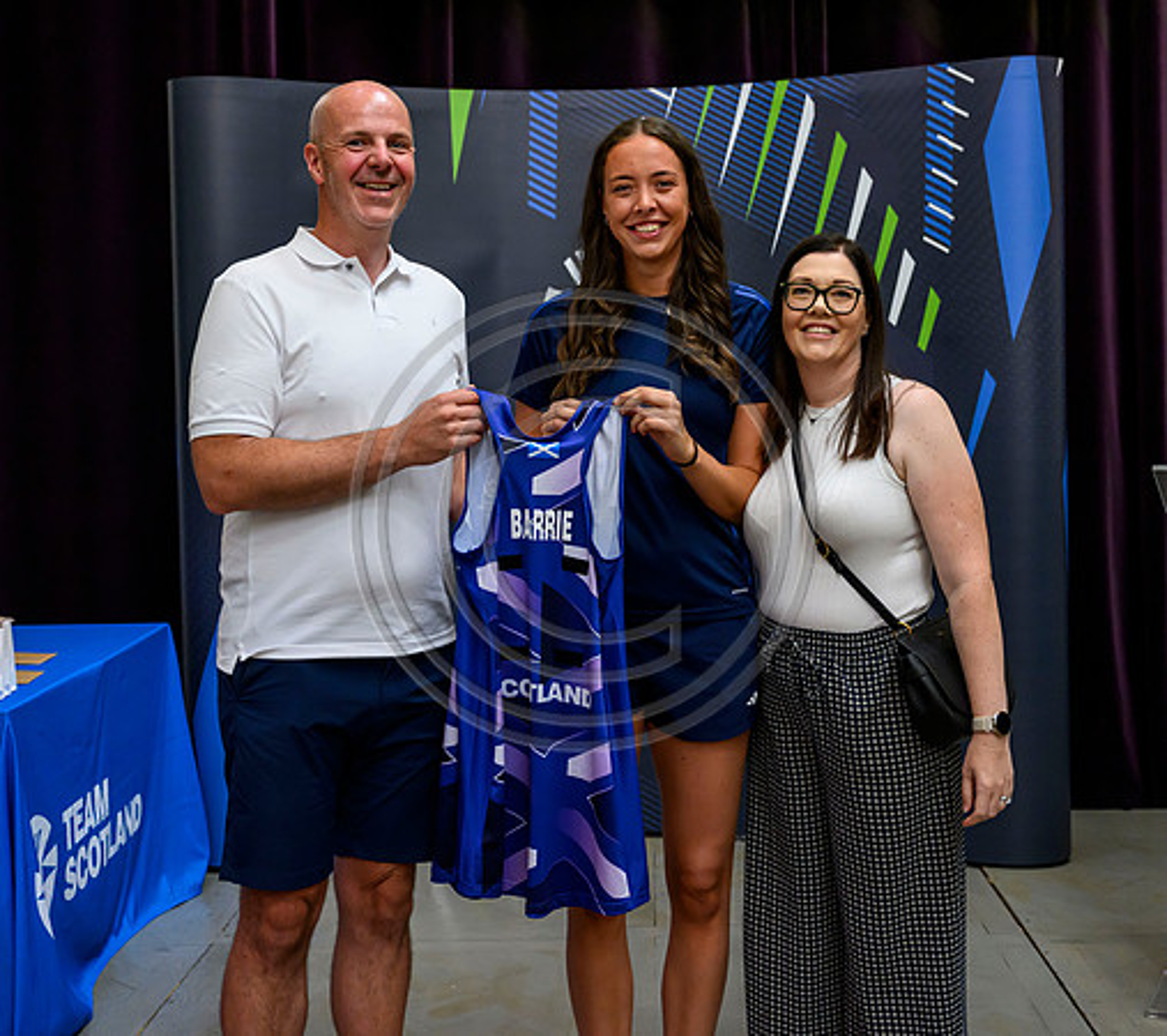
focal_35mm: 50
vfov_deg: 32.3
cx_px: 647
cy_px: 486
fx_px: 1789
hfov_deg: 36.1
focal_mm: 39
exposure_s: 1/320
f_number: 3.5
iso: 4000
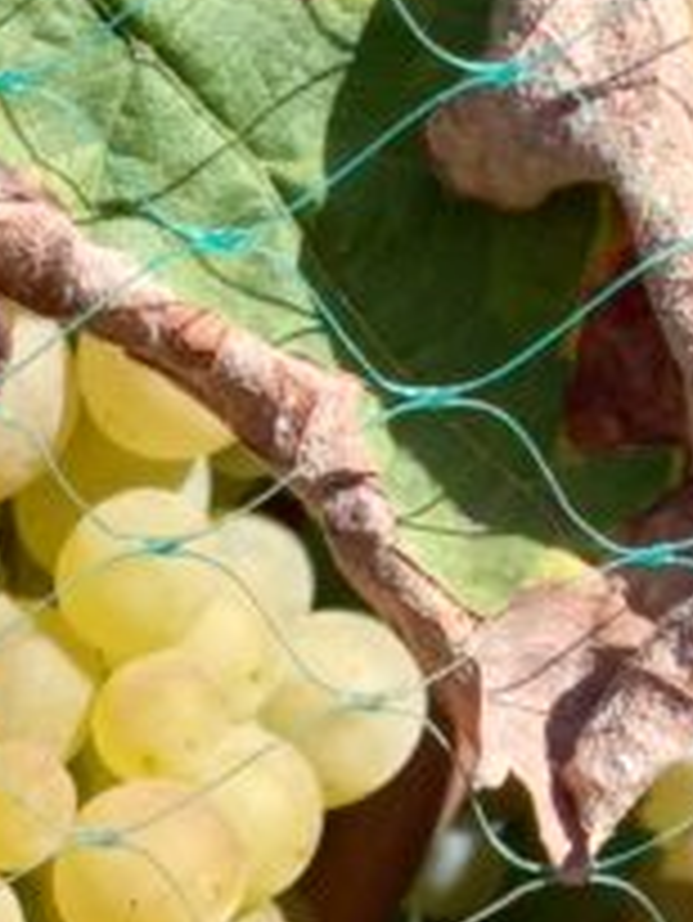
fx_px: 3333
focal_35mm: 125
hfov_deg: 10.5
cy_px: 1727
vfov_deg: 13.8
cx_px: -860
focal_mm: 4.6
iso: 25
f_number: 2
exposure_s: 1/324
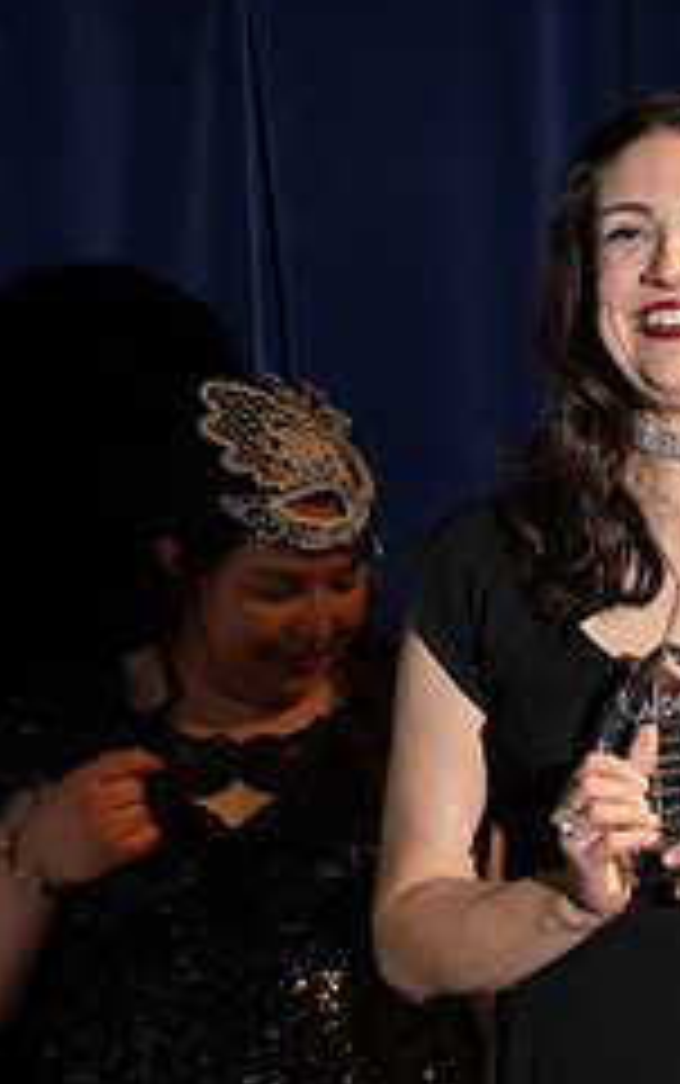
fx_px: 14355
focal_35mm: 485
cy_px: 462
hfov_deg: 2.7
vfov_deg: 4.3
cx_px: 634
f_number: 5
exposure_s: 1/200
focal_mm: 150
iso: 2500
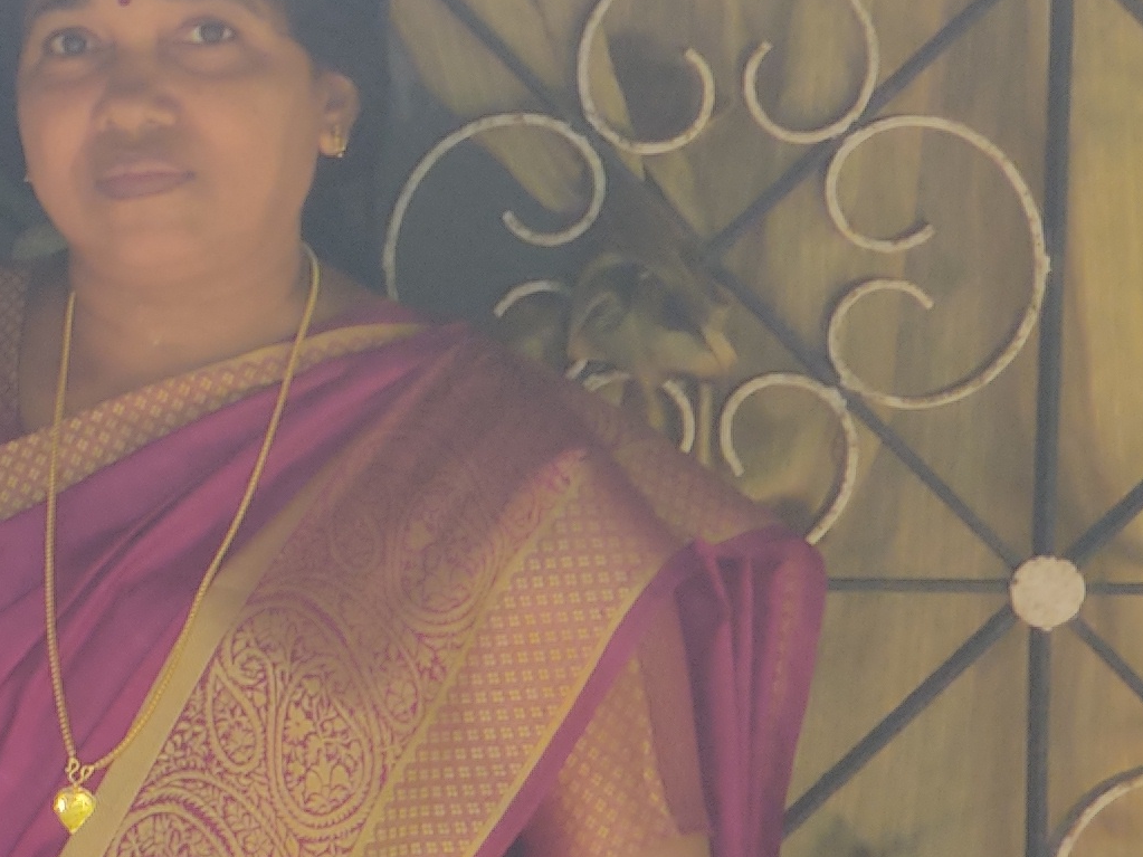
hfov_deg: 7.4
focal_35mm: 258
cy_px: 166
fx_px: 8518
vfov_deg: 5.8
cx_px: -1059
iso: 200
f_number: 2.2
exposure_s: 1/100
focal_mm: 6.22
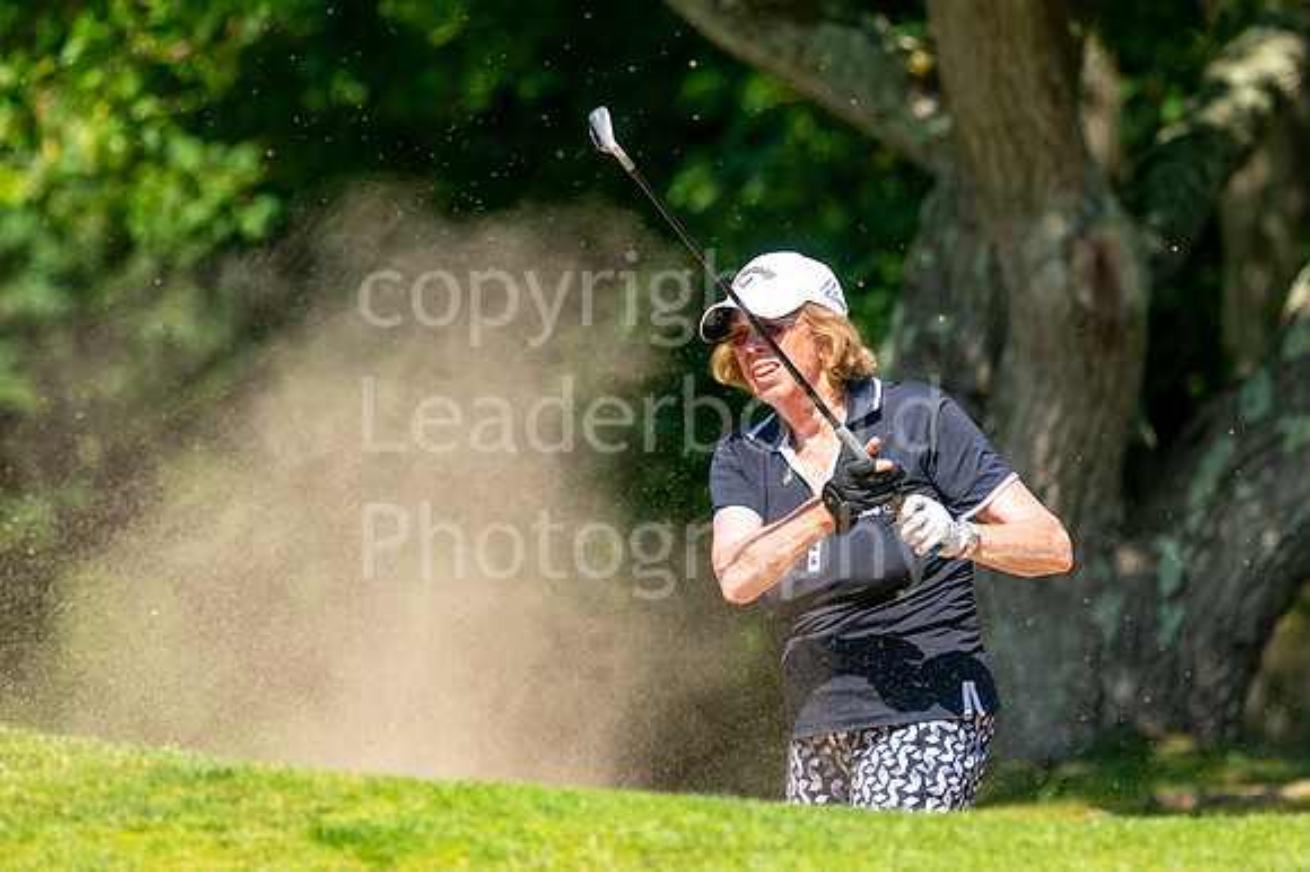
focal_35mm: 450
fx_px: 16365
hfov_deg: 4.6
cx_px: 655
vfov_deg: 3.1
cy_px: 436
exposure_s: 1/2500
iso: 320
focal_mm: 300
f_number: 5
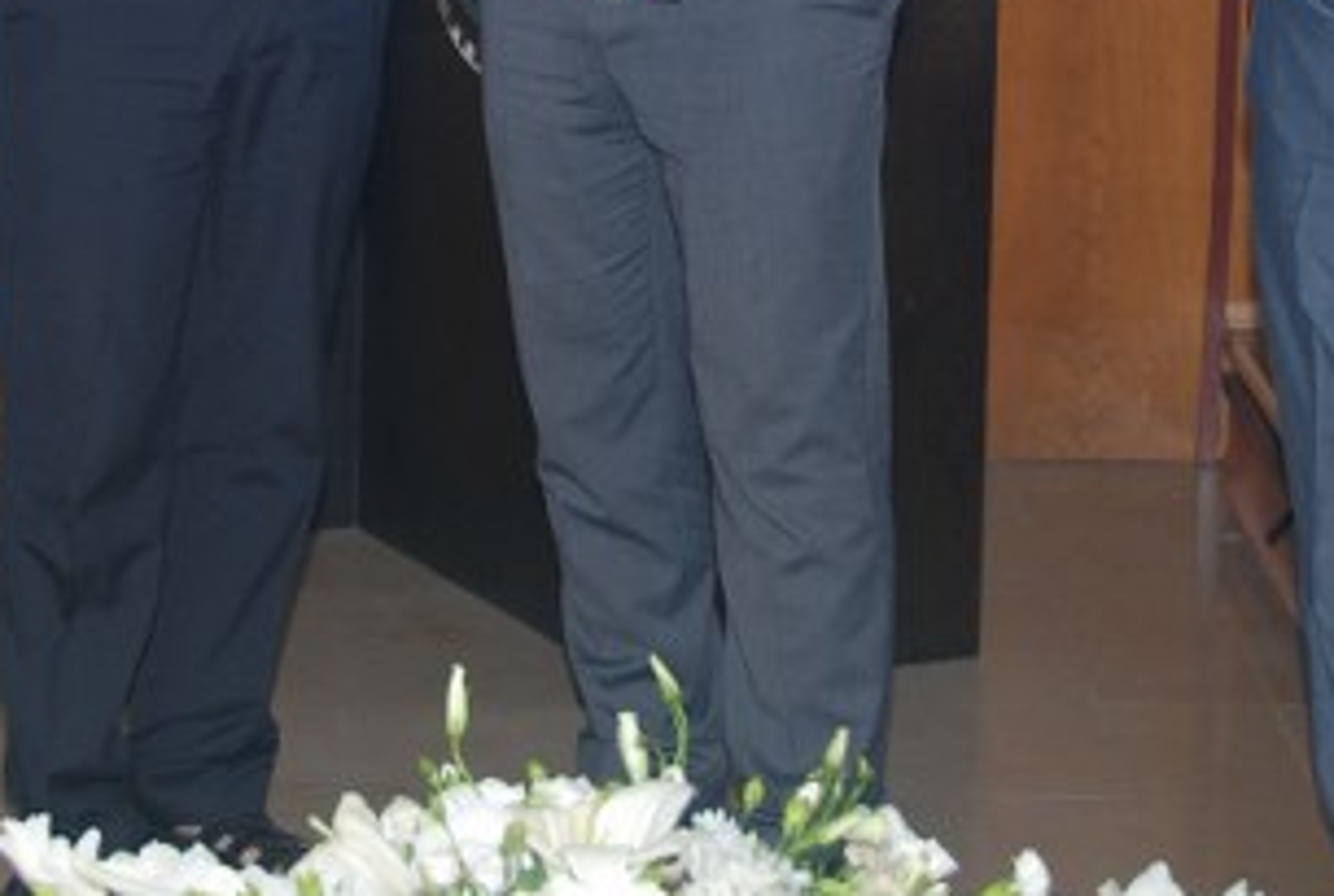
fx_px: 4086
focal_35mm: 110
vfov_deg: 12.3
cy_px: -81
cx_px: 472
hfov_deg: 18.5
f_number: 4
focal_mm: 28
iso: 200
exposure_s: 1/60
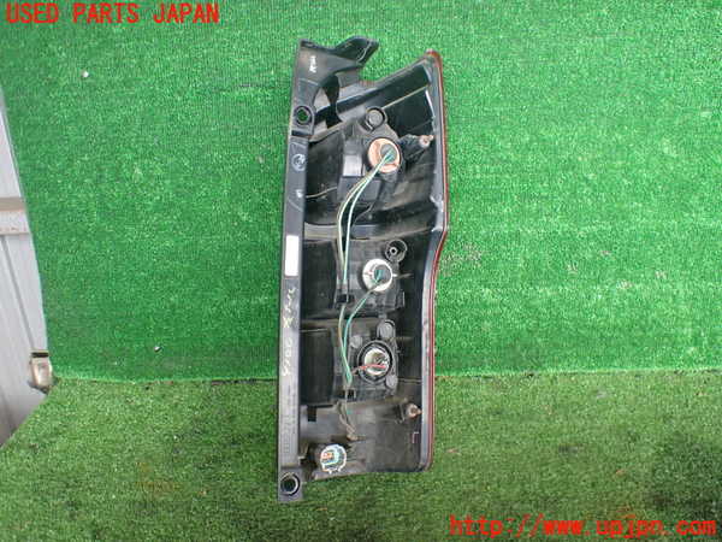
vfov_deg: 46.8
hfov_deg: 60.0
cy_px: 271
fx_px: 626
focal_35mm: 30
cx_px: 361
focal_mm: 5.4
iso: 250
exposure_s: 1/125
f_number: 2.3
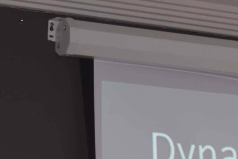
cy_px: 406
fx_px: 1646
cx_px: 348
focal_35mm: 249
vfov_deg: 5.3
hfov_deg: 8.1
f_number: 4.5
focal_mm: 32
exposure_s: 1/50
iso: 400
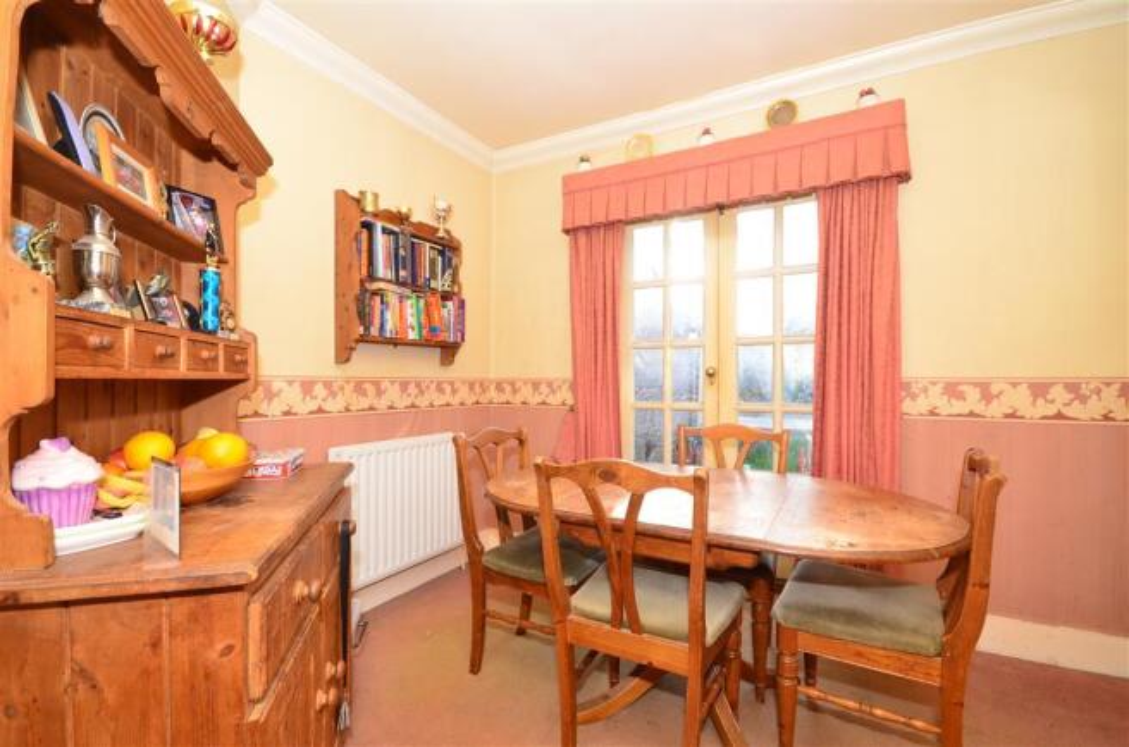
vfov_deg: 71.8
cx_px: 564
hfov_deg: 95.1
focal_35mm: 16
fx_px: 516
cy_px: 374
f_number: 6.3
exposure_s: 1/80
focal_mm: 11
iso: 640
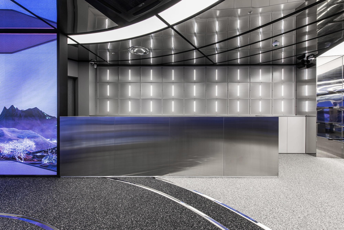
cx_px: 172
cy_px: 115
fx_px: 153
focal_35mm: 16
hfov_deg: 96.7
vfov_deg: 73.8
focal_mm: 16
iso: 100
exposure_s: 1/3
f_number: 11
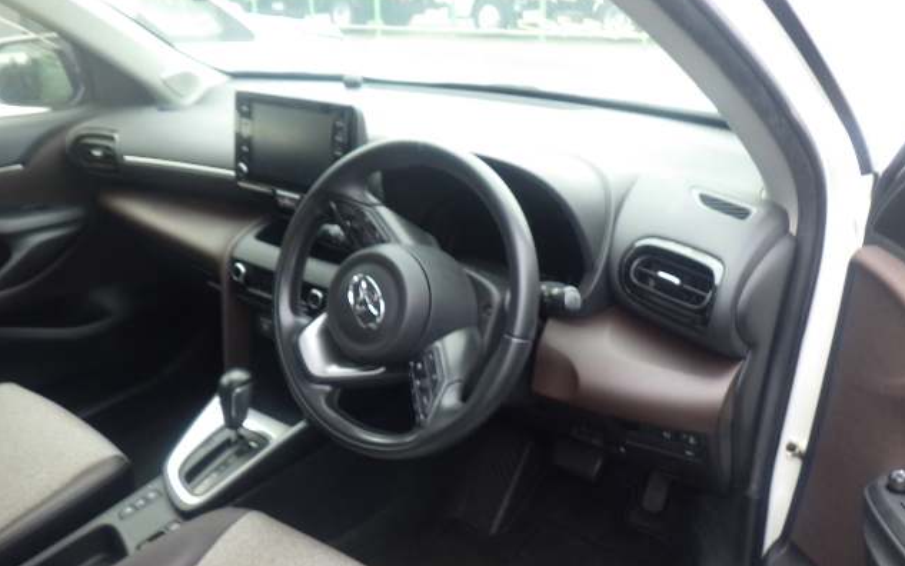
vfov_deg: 41.7
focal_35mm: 30
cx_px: 455
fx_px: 740
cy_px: 327
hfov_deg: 62.9
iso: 125
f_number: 3.5
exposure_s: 1/100
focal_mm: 5
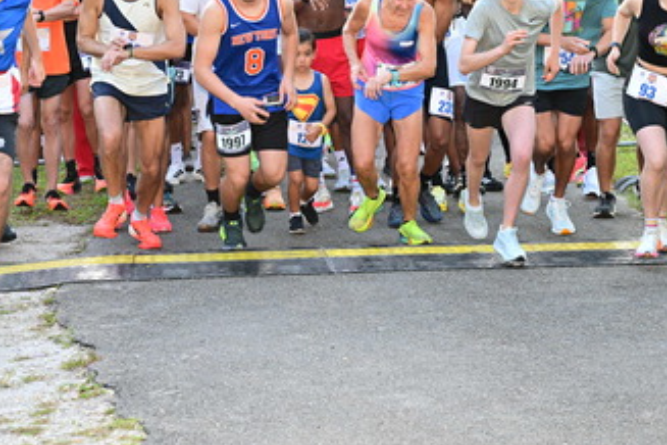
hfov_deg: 20.2
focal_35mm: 101
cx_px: 349
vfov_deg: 13.5
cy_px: 154
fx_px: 1871
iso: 800
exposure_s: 1/125
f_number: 6.3
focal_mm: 60
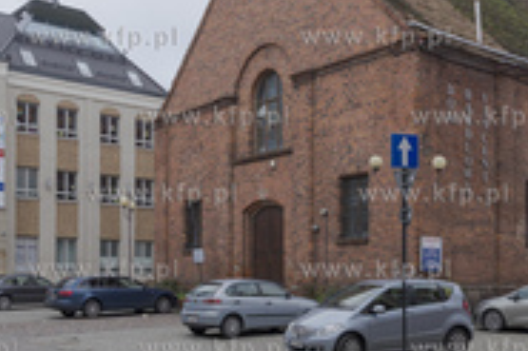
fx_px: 762
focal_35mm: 52
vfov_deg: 25.9
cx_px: 314
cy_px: 156
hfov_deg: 38.1
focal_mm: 24
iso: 400
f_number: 3.2
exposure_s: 1/1000
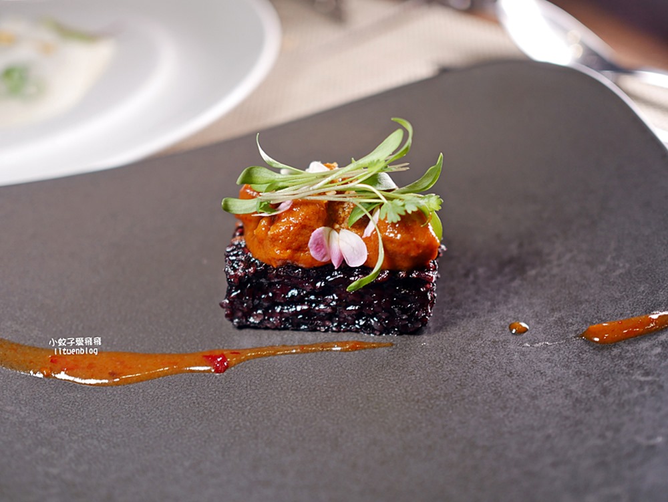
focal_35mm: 50
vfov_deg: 29.1
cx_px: 334
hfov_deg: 38.2
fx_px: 965
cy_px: 251
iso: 200
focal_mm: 25
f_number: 1.8
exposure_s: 1/100
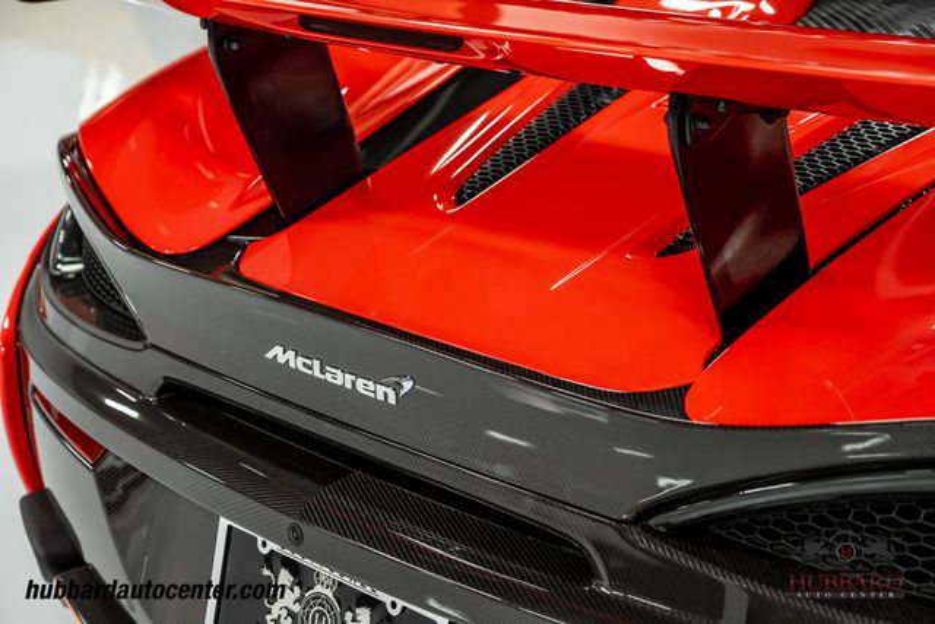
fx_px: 1611
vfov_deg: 21.9
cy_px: 312
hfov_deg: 32.4
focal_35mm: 62
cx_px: 468
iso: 800
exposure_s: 1/60
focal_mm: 62
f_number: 5
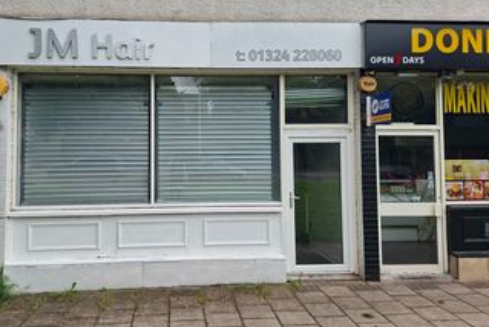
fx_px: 408
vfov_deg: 43.5
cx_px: 207
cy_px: 134
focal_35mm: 30
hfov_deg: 61.6
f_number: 1.8
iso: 50
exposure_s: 1/724
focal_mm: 5.54
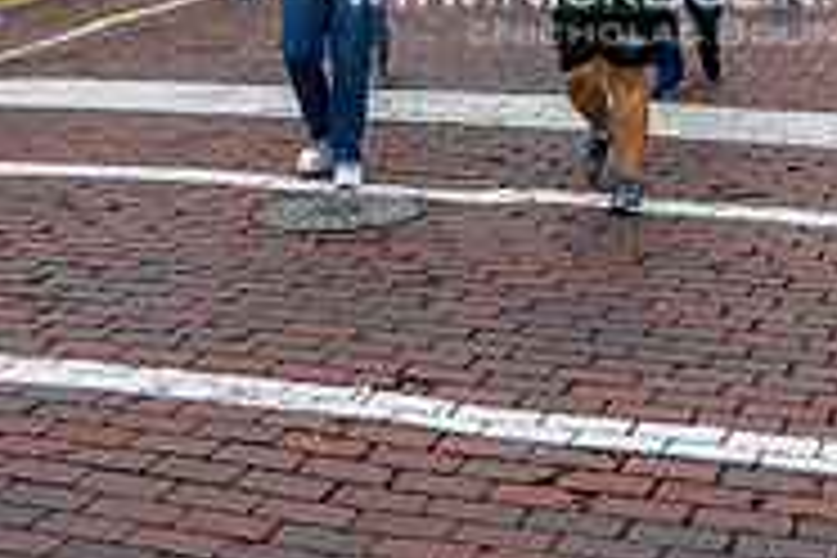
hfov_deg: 26.6
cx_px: 652
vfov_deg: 17.1
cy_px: -169
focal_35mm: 75
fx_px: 1744
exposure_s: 1/1600
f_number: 4
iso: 640
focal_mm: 24
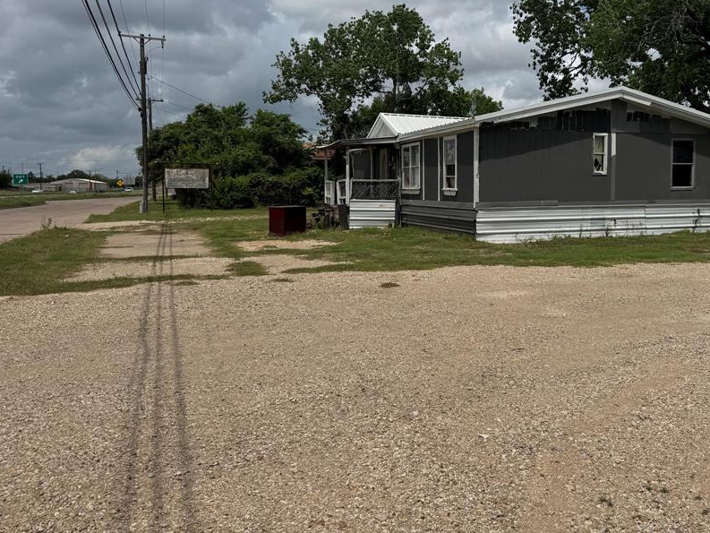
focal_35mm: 31
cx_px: 449
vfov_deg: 45.3
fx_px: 636
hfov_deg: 57.5
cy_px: 219
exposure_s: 1/10417
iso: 80
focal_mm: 6.76
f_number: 1.78
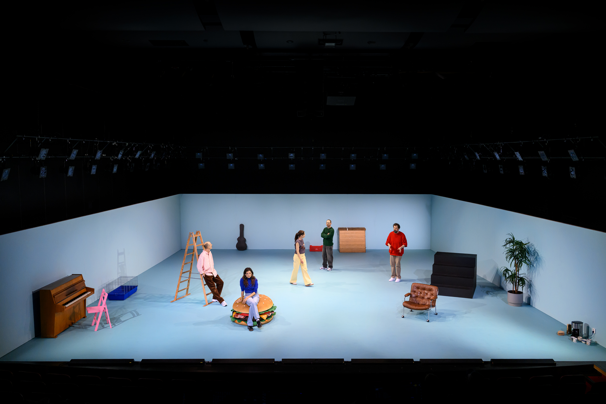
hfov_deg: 61.9
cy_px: 202
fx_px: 505
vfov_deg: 43.6
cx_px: 303
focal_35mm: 30
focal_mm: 30
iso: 2000
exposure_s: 1/320
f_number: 4
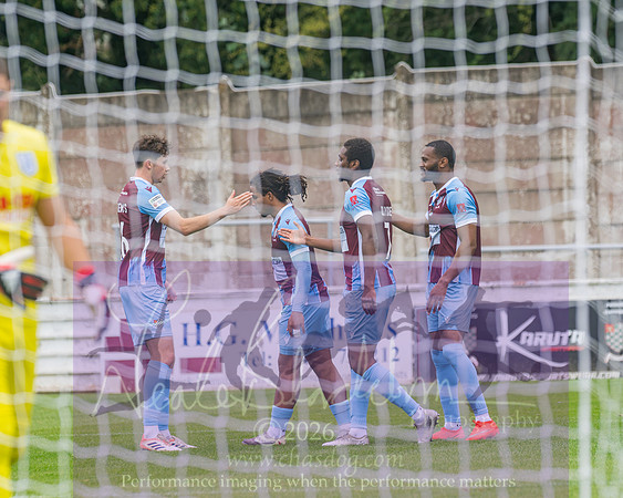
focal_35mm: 373
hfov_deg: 5.2
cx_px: 367
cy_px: 250
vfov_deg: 4.1
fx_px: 6874
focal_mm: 220
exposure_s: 1/1250
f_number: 2.8
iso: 450
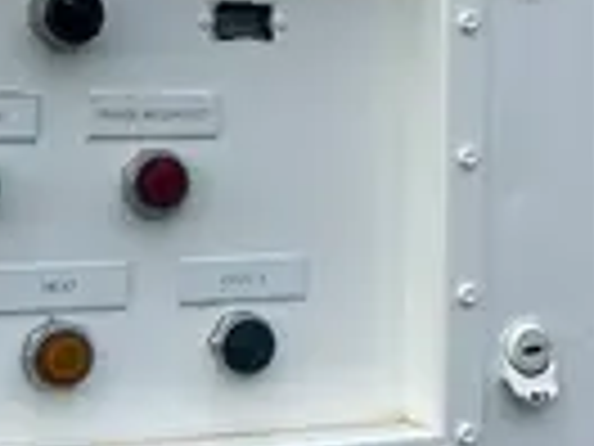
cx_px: 428
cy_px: -2
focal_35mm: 108
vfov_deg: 13.5
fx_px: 1853
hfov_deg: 18.1
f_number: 1.5
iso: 50
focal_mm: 5.7
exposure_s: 1/1252
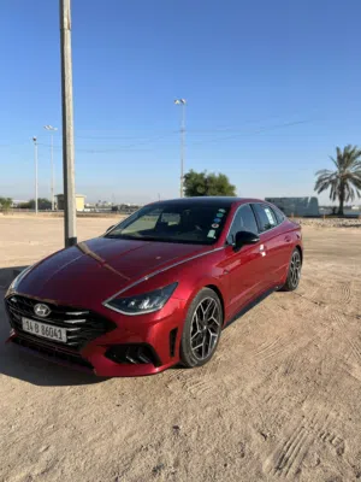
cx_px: 180
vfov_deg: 67.3
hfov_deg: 53.1
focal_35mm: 26
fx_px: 362
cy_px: 241
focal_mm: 5.7
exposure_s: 1/2841
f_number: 1.5
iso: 50
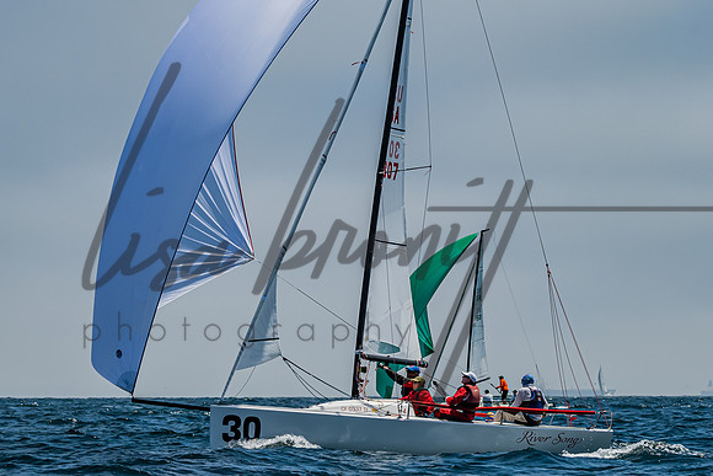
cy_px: 263
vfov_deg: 6.0
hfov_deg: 9.0
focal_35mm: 229
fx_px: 4535
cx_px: 498
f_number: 6.3
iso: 400
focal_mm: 125
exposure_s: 1/2500
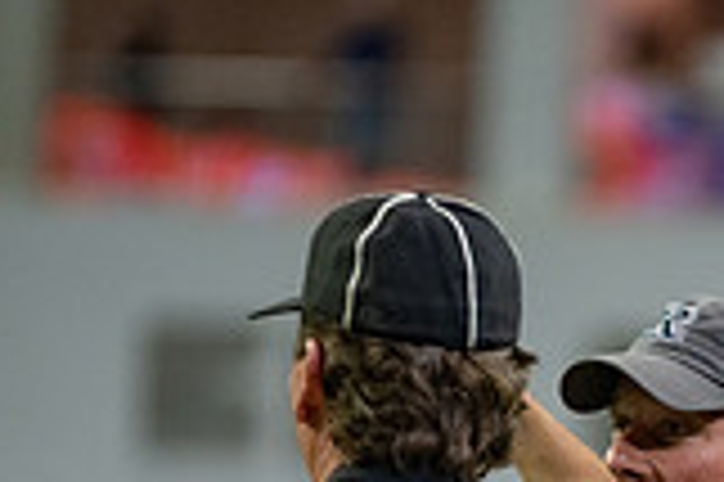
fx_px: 13862
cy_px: 777
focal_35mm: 690
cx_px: 773
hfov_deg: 3.0
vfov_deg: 2.0
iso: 2000
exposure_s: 1/400
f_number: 2.8
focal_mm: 191
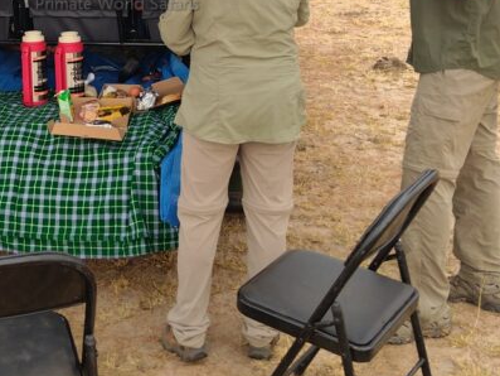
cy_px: 4
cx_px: 118
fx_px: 968
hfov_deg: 28.5
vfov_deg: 21.2
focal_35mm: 67
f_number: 1.8
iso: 100
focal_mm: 4.7
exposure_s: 1/370
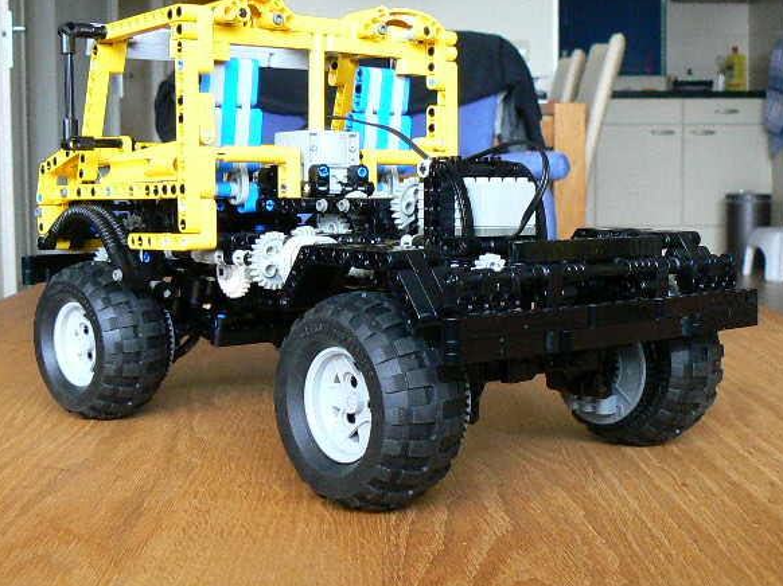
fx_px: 1244
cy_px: 276
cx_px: 381
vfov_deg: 26.5
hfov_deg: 34.9
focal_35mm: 55
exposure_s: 1/15
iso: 200
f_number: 2.8
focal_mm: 6.2
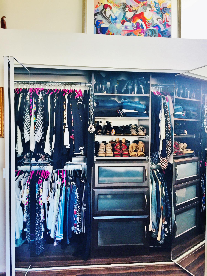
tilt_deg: -2.0
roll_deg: -0.1
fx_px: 231
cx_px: 104
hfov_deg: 48.2
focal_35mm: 29
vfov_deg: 61.7
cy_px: 138
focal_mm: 4.15
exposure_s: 1/30
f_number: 2.2
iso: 50
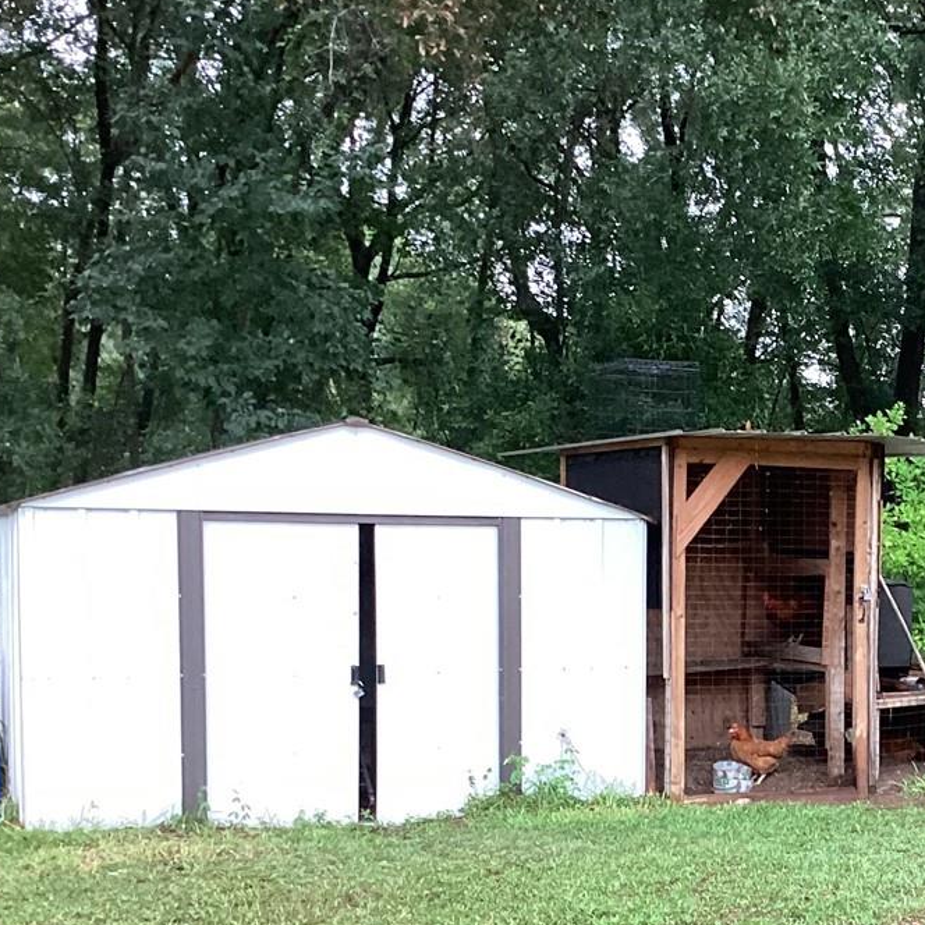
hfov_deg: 24.9
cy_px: 709
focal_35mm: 66
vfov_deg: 25.7
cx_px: 917
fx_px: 1995
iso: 125
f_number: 2.4
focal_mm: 3.3
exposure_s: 1/60
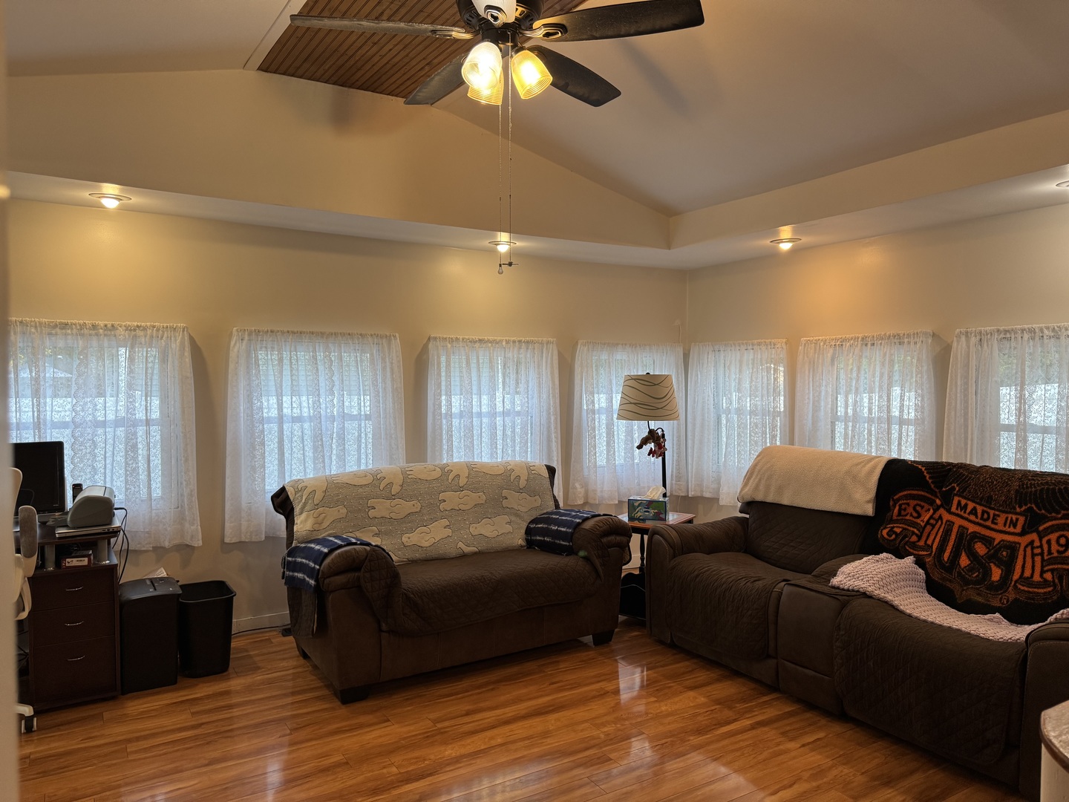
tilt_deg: -2.7
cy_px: 401
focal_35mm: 24
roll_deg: -0.3
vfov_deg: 56.8
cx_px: 534
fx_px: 741
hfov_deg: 71.6
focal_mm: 6.76
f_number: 1.78
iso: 160
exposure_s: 1/60
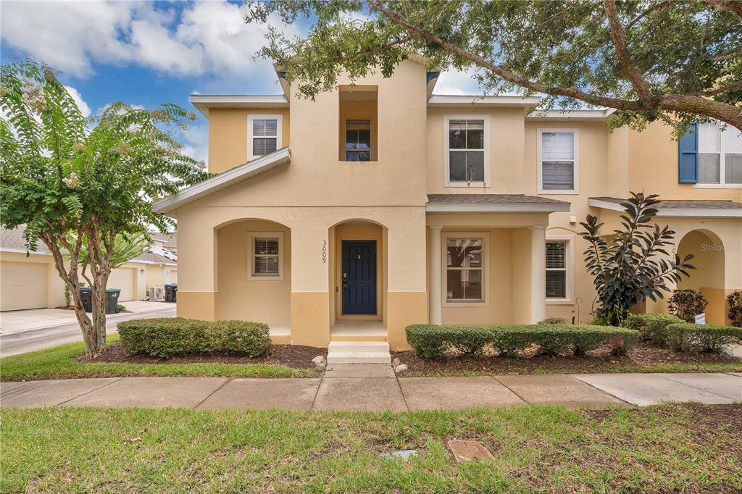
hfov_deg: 96.8
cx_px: 371
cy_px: 247
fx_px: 330
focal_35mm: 16
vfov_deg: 73.7
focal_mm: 16
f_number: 7.1
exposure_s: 1/100
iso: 100
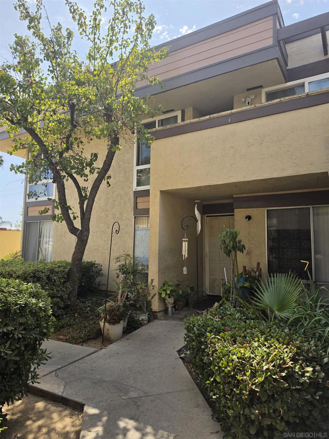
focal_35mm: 23
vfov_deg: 73.9
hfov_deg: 58.9
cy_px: 220
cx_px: 164
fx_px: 291
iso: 64
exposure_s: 1/5605
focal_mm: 6.5
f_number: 1.4
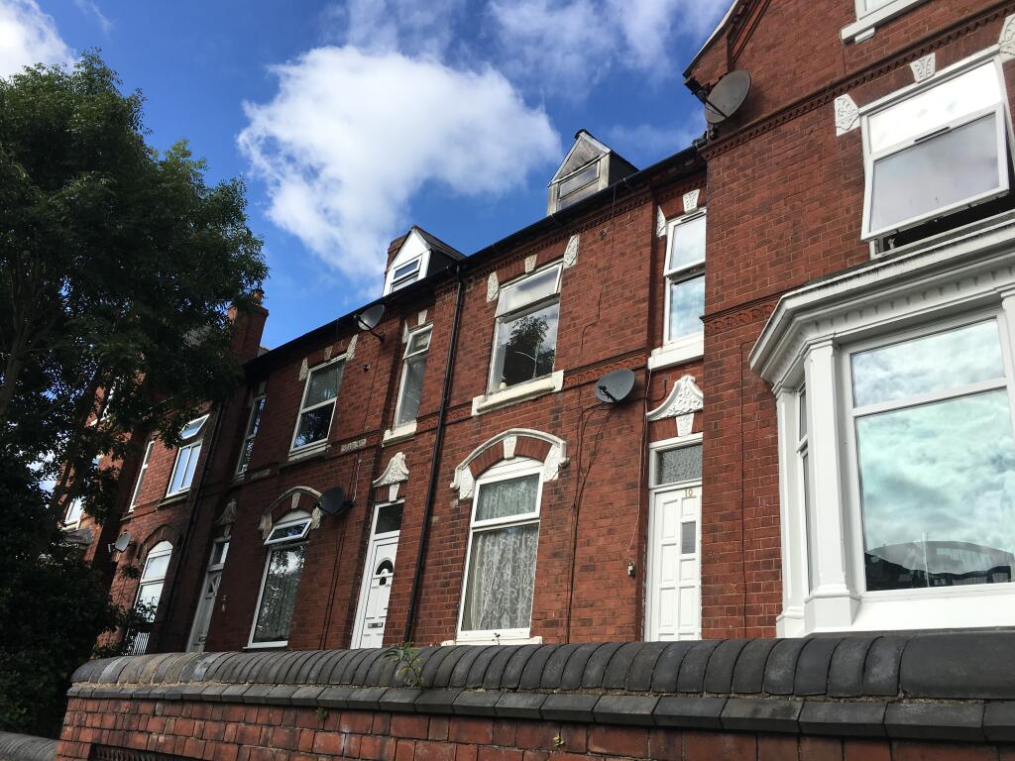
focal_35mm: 29
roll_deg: -6.8
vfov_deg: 48.2
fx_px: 850
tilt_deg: +25.4
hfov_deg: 61.7
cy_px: 380
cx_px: 508
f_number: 2.2
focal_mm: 4.15
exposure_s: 1/1451
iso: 25
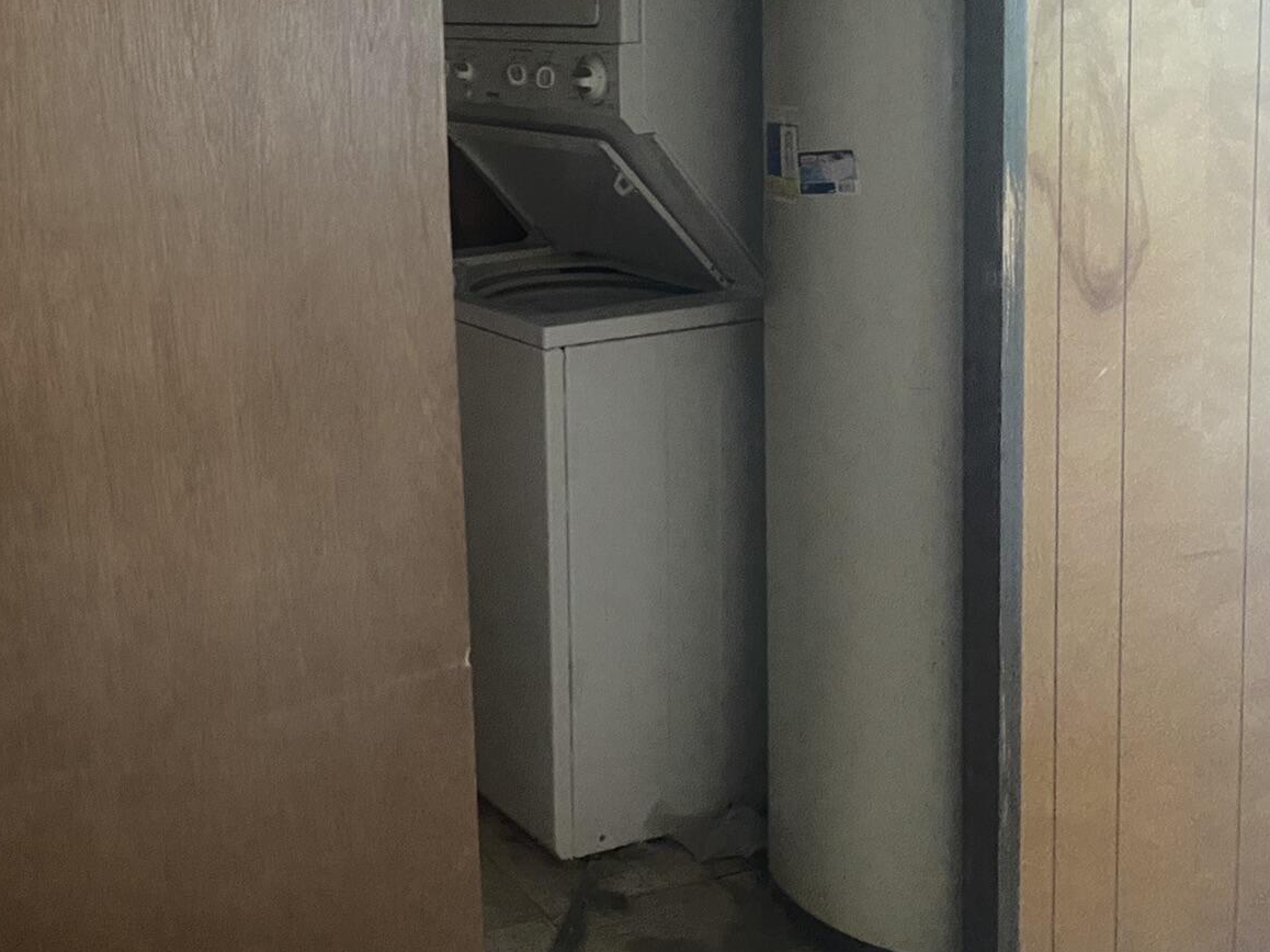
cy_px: 186
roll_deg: +3.9
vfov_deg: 30.7
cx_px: 148
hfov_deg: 38.6
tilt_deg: -7.9
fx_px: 1687
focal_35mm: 46
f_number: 1.8
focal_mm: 4.25
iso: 800
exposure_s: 1/30
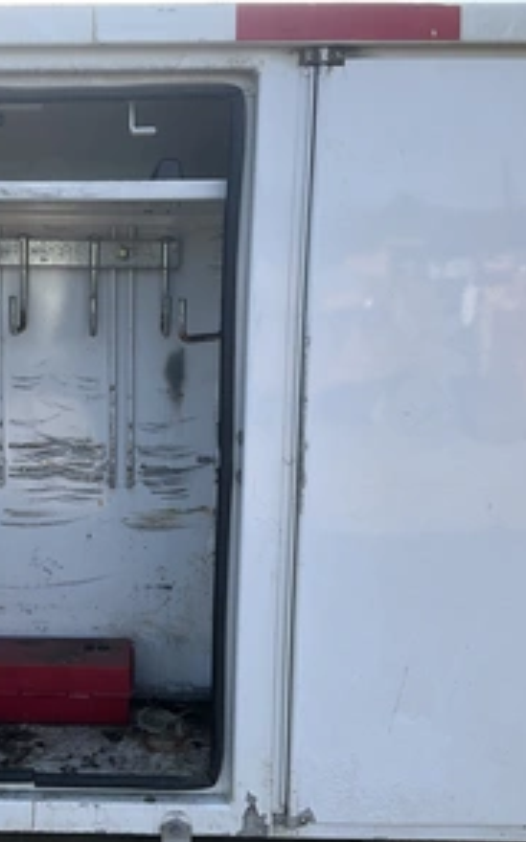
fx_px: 964
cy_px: 420
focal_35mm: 42
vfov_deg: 47.2
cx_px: 75
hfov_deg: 29.5
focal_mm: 3
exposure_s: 1/425
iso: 25
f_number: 1.8
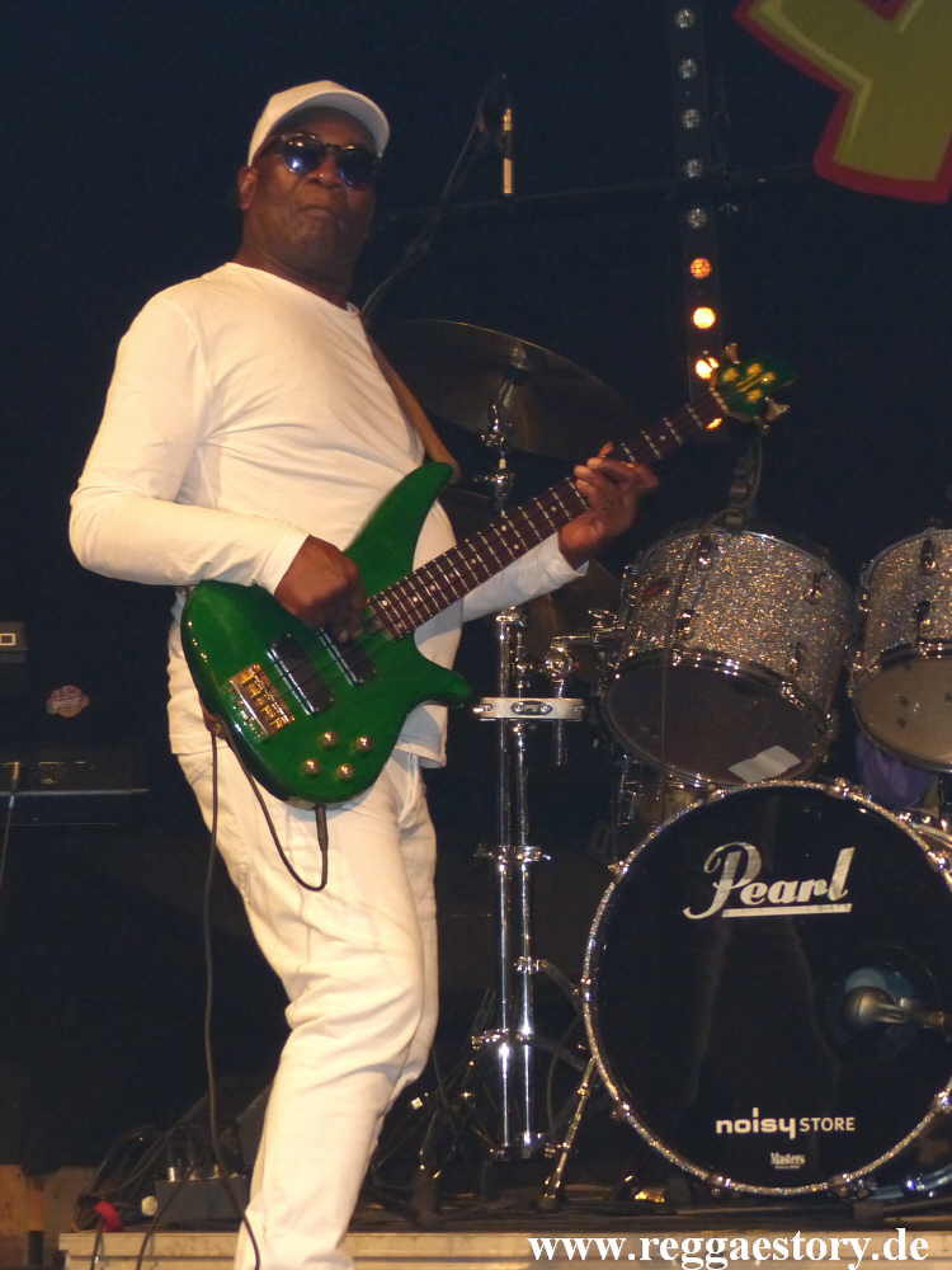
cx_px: 476
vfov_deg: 25.0
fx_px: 2860
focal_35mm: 78
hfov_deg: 18.9
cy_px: 635
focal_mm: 14
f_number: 2.8
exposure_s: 1/60
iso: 400
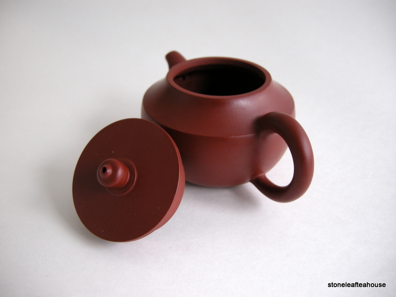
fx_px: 400
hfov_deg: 52.6
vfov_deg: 40.7
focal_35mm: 35
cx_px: 198
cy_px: 148
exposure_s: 1/59
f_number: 2.7
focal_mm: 7.5
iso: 93
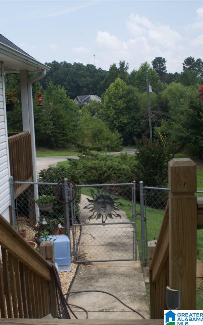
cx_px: 96
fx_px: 381
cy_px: 162
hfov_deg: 29.8
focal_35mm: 43
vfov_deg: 46.2
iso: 200
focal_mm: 28
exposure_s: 1/250
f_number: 8
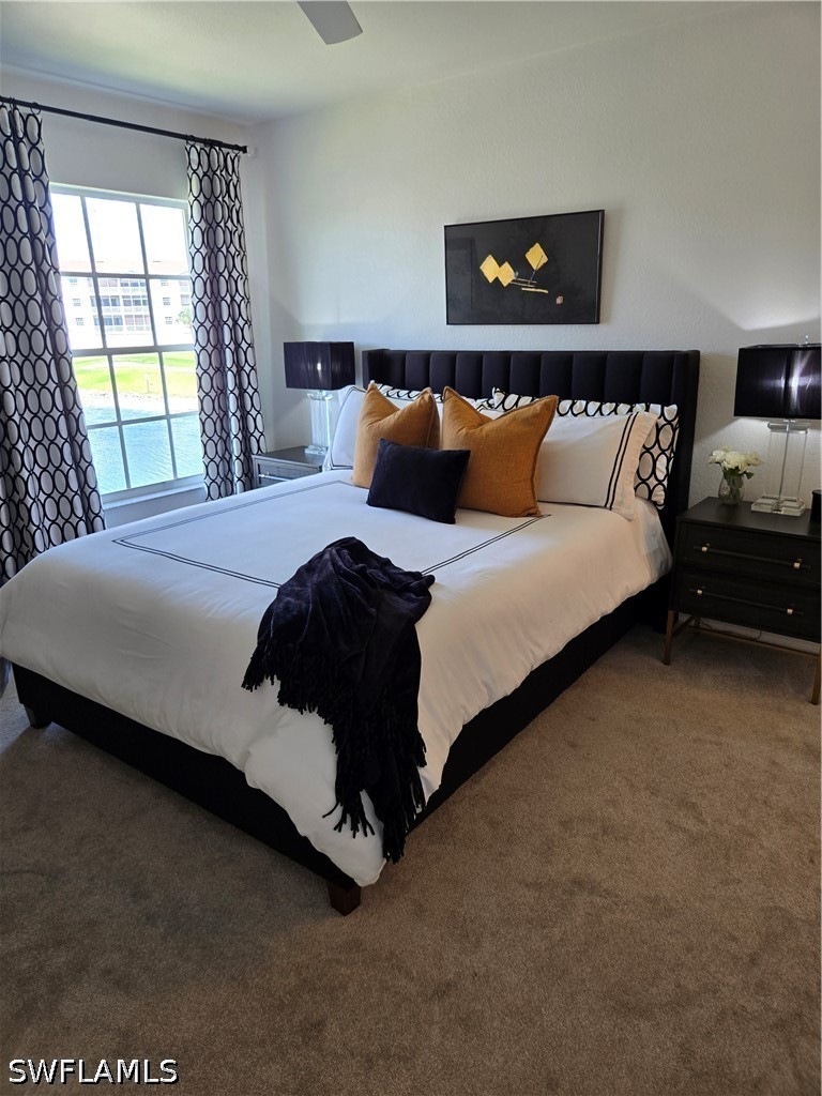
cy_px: 548
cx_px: 411
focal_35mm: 23
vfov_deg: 73.9
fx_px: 728
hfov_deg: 58.9
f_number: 1.8
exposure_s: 1/120
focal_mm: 5.4
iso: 64
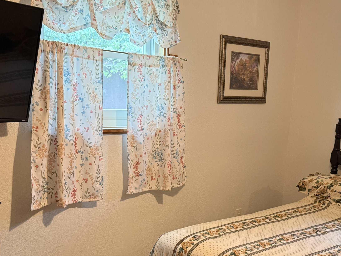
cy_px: 186
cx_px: 198
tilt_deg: -10.8
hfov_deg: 41.9
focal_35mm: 45
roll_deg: -2.9
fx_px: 443
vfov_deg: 31.7
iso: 320
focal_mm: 6.76
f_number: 1.78
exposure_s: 1/60
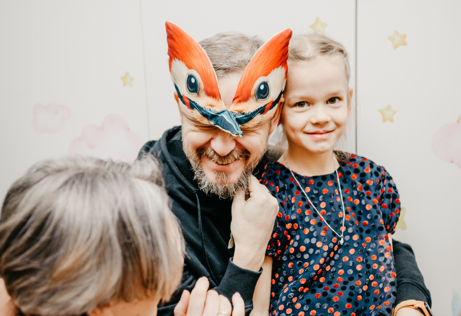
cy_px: 144
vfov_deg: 20.1
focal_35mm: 69
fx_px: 889
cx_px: 224
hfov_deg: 29.1
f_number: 4
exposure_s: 1/160
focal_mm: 62
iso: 320
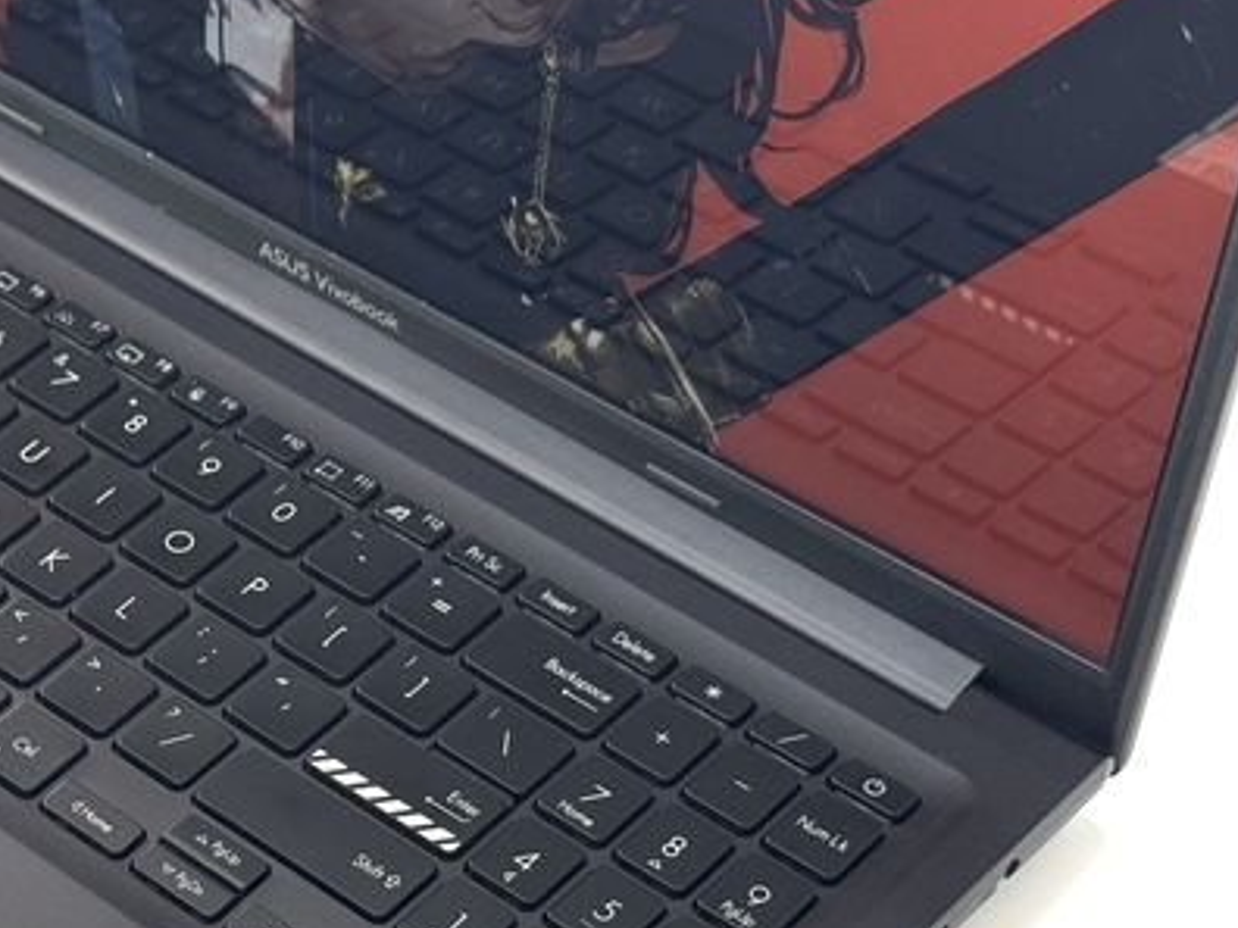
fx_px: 3469
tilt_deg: -46.7
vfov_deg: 15.1
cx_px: 47
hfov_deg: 19.7
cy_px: 759
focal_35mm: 97
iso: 100
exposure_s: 1/113
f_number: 1.78
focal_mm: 6.76
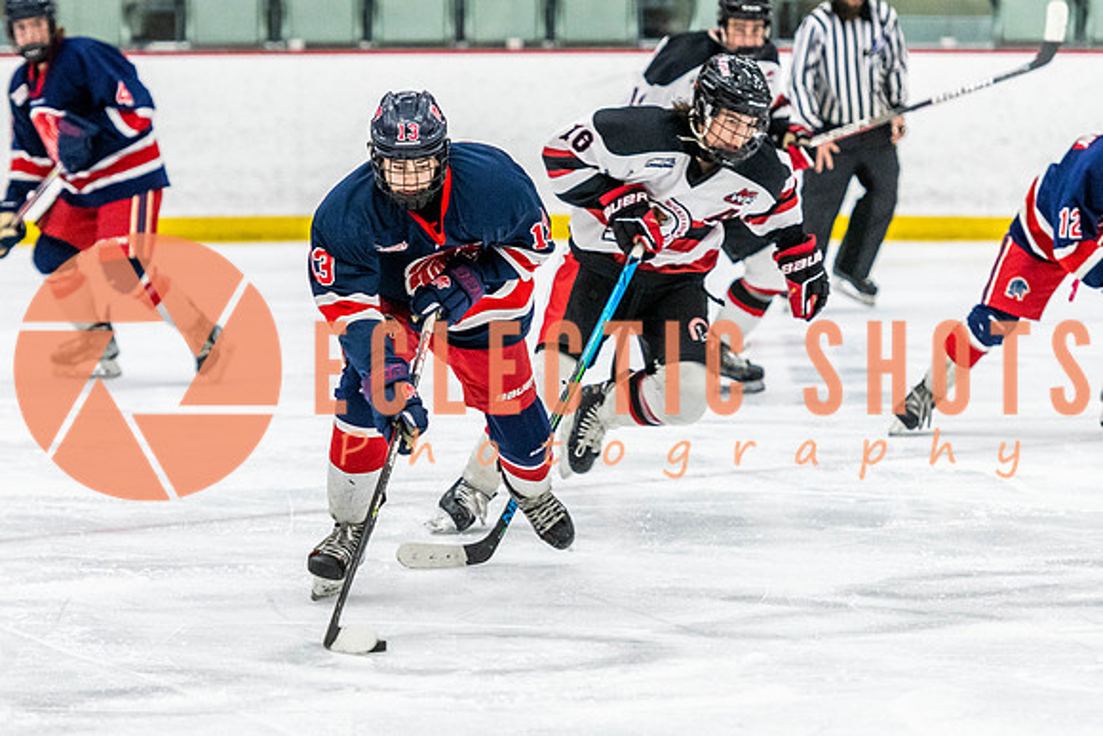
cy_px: 312
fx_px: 6743
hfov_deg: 9.4
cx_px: 463
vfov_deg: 6.2
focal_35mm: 220
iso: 2800
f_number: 2.8
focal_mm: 135
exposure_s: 1/640
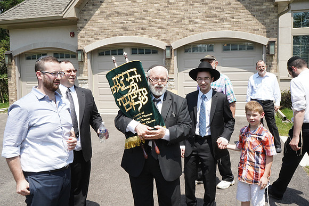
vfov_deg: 40.0
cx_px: 154
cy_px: 103
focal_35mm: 33
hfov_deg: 57.2
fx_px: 283
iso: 3200
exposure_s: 1/320
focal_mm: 33
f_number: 25
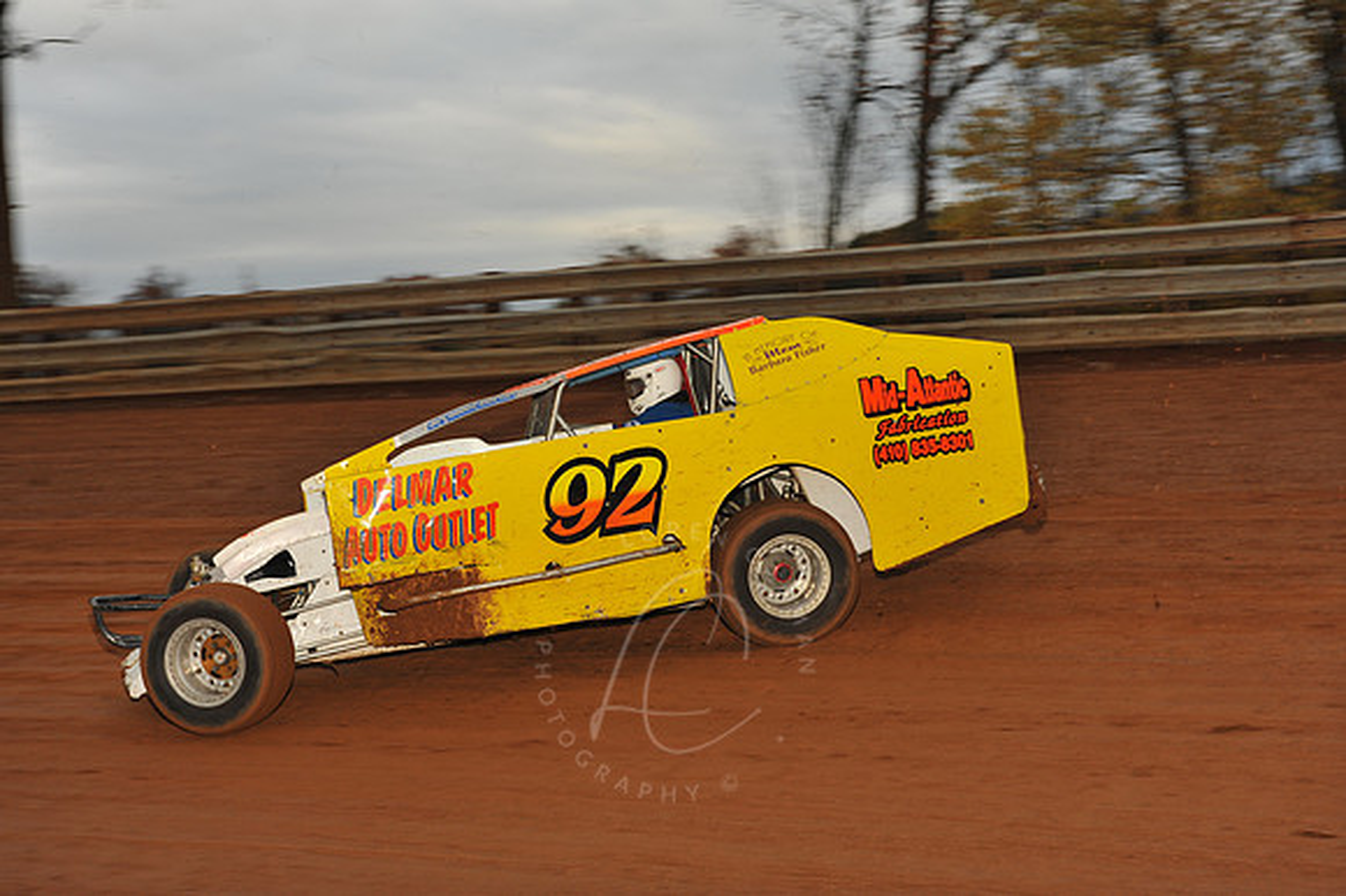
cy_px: 448
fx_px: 2616
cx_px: 673
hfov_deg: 28.9
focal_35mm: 70
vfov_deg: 19.4
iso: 500
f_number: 7.1
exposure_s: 1/320
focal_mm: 70
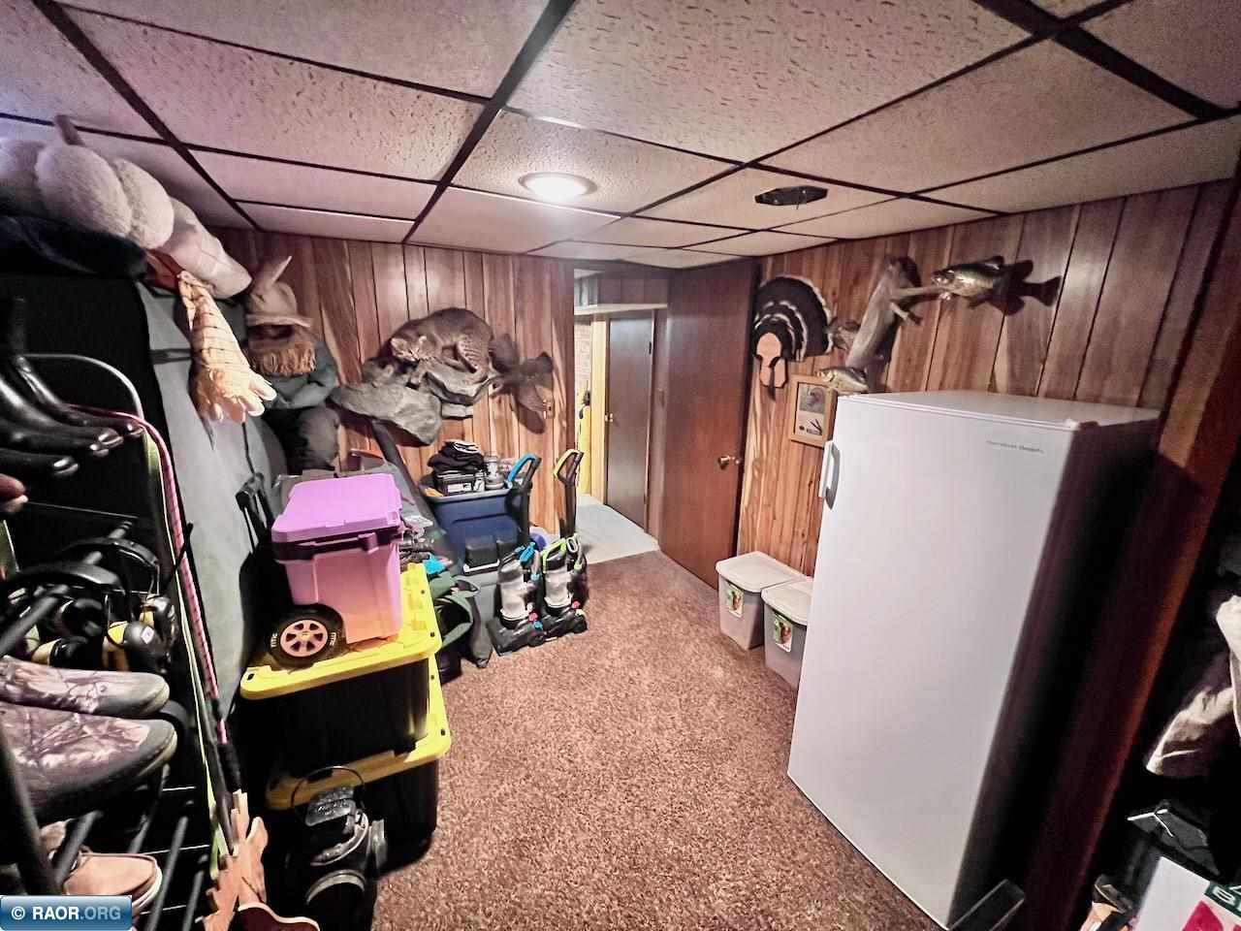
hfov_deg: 106.2
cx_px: 620
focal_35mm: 13
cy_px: 466
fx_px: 466
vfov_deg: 89.9
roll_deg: -1.5
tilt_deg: -16.5
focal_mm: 1.57
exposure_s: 1/40
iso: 1000
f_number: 1.8
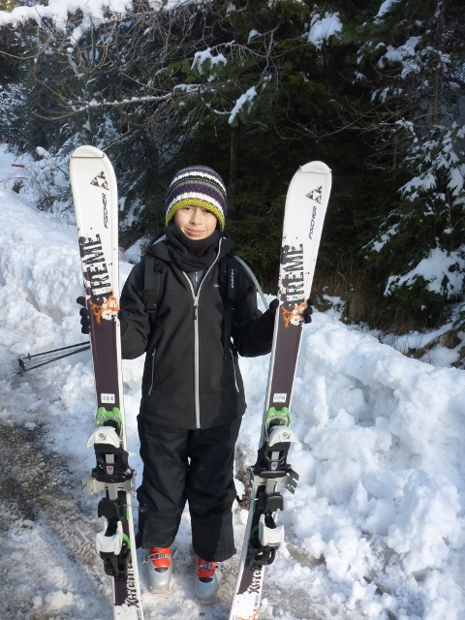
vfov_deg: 63.4
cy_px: 310
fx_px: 502
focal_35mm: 28
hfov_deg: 49.7
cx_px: 232
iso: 125
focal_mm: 4.9
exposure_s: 1/125
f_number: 3.3
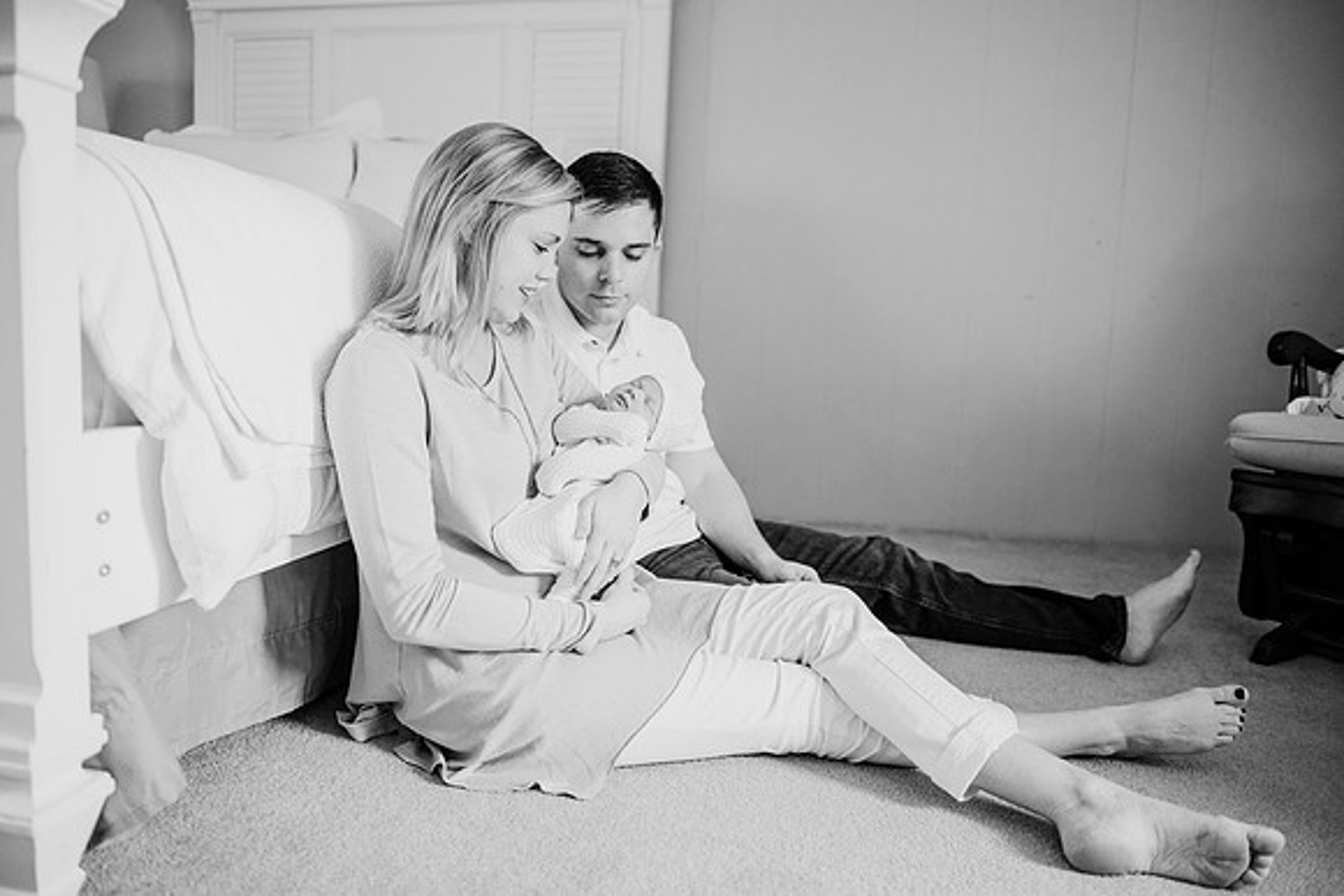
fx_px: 896
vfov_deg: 53.2
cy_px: 448
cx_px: 672
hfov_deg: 73.7
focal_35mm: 24
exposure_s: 1/250
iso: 1000
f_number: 2.5
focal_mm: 24
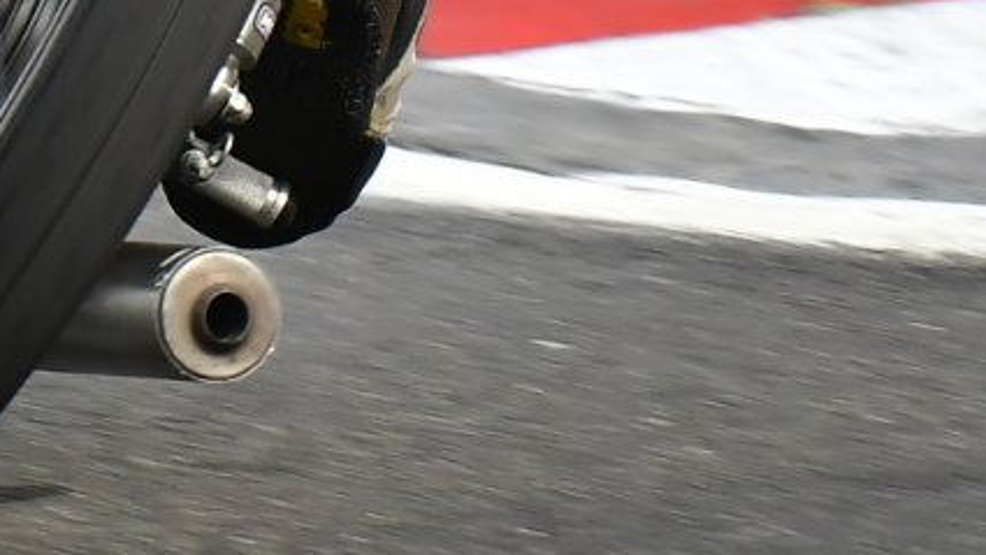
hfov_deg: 1.5
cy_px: -700
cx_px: 183
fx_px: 38613
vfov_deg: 0.8
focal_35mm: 1477
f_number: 5
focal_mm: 200
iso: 360
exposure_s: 1/200
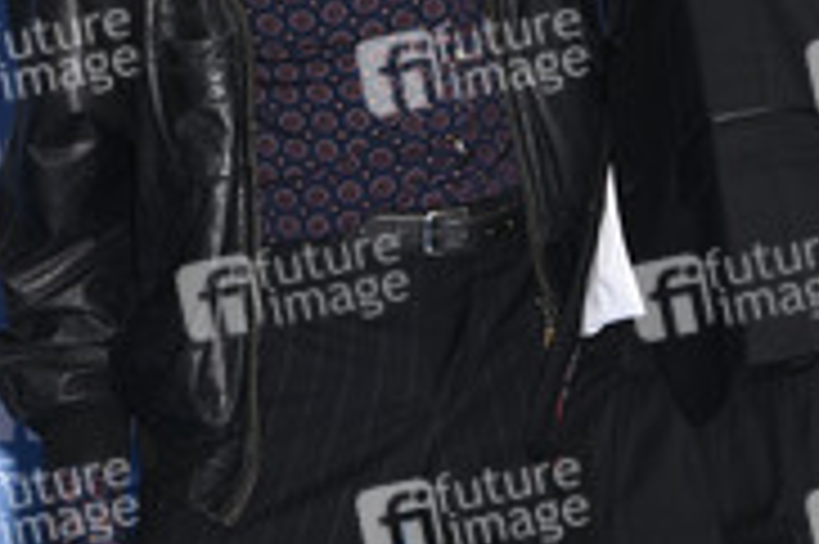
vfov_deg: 5.5
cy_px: -49
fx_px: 5637
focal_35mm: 248
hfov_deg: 8.3
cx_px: 353
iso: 1000
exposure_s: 1/250
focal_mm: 100
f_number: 6.3
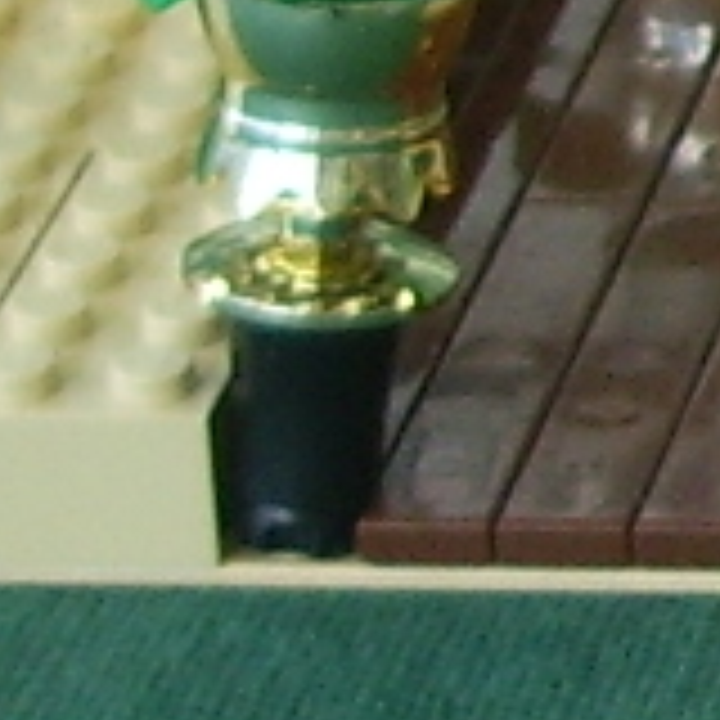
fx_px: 10401
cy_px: -76
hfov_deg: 3.7
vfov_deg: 4.0
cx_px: 2858
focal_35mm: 442
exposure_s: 1/30
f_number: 3.1
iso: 100
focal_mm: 8.2
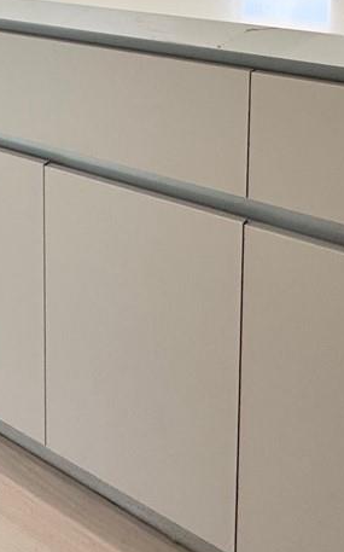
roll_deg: +2.6
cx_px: -171
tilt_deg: -7.8
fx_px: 781
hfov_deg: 21.0
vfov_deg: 34.0
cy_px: -46
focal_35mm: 52
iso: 40
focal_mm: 2.22
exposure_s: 1/154
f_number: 2.2
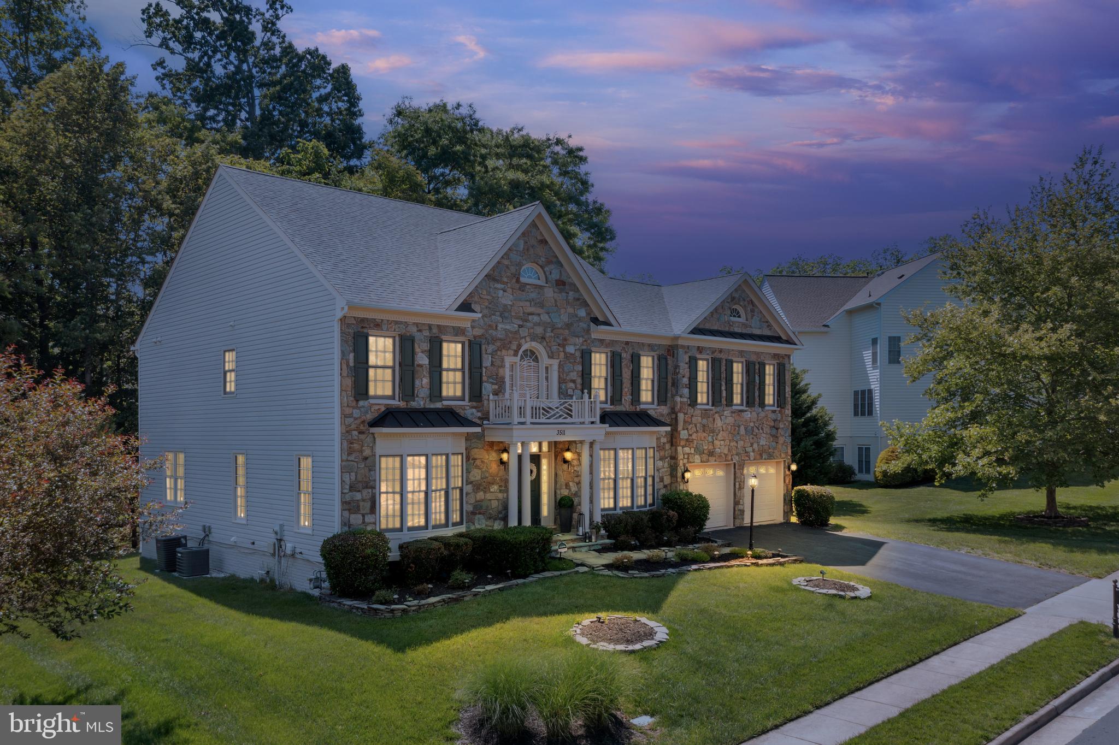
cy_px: 372
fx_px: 870
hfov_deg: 65.5
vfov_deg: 46.4
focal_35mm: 28
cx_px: 560
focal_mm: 10.26
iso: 100
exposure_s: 1/800
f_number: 4
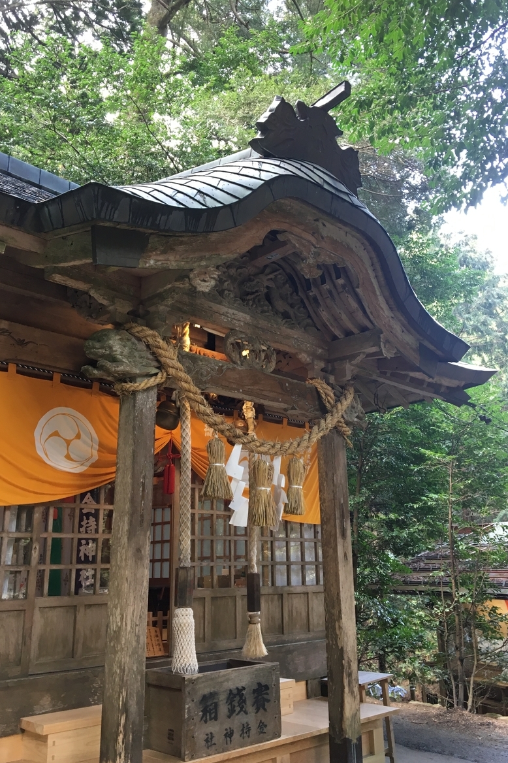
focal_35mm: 31
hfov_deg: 42.3
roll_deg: +0.7
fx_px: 657
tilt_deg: +15.5
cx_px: 247
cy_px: 389
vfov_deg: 60.3
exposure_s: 1/30
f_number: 2.2
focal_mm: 4.15
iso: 64
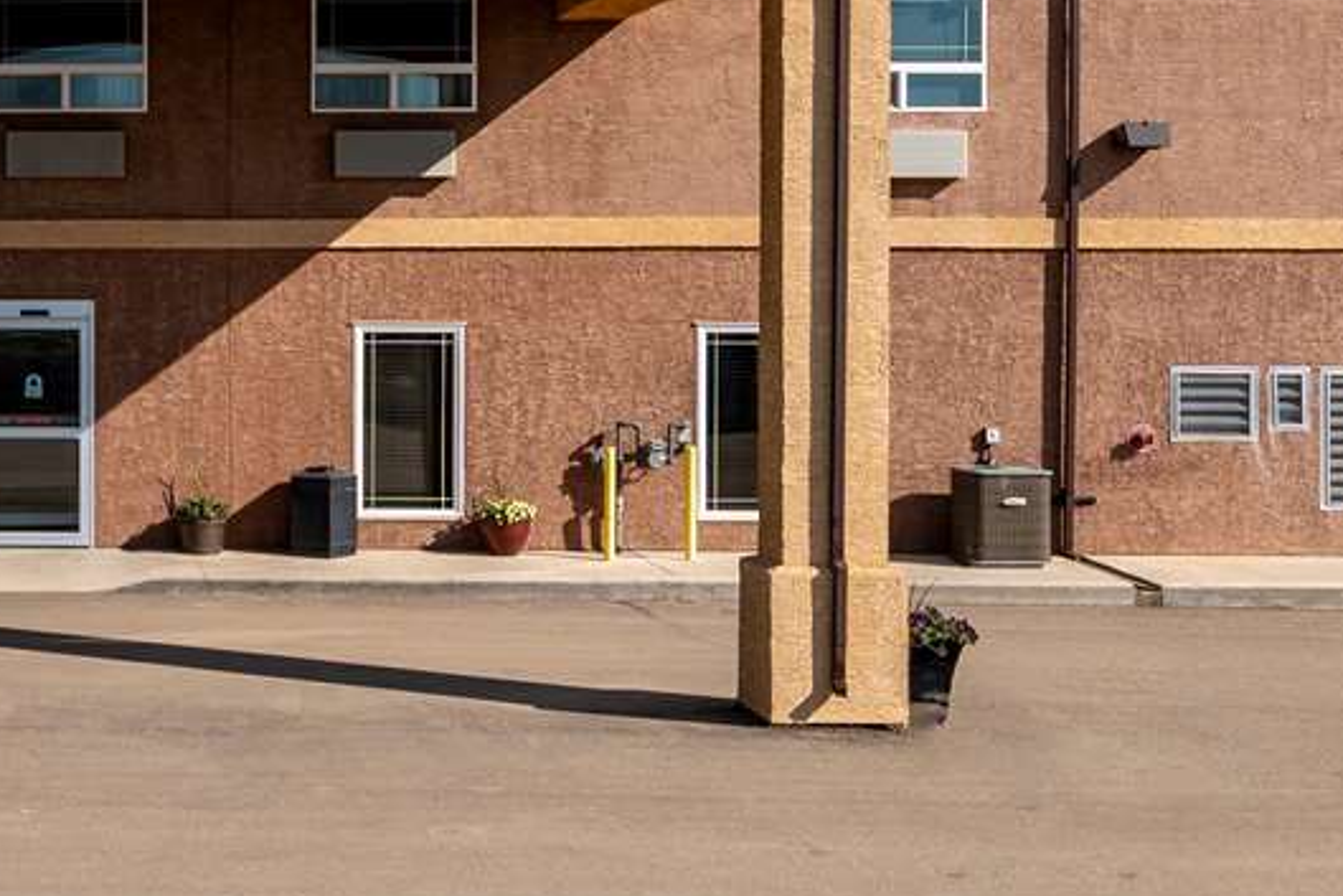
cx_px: -127
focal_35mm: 51
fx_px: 1903
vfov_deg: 24.8
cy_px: -74
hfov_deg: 33.9
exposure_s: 1/800
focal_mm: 18
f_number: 7.1
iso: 200
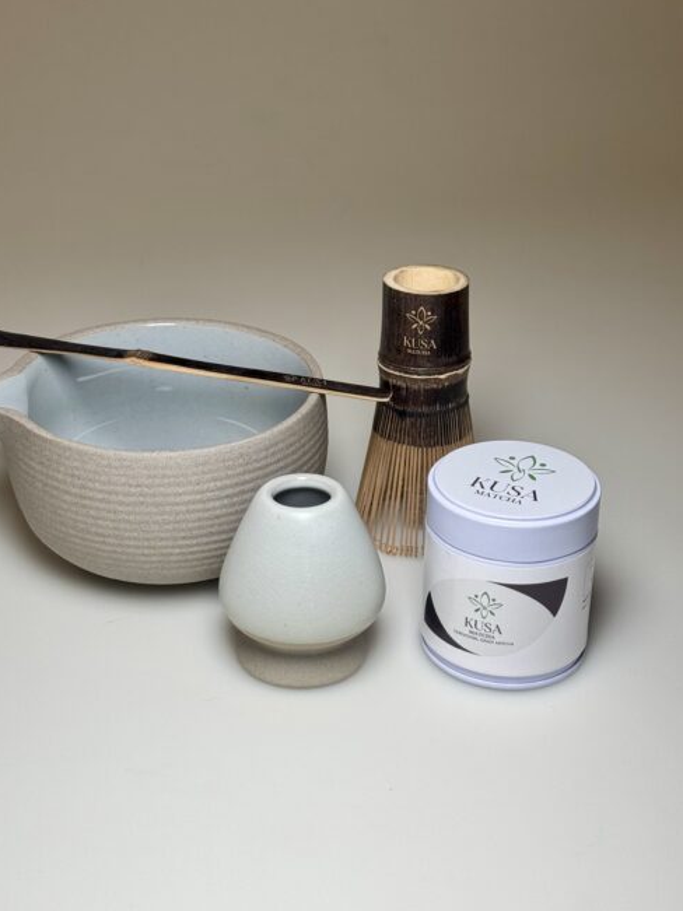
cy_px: 421
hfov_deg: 24.8
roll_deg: -1.4
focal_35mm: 59
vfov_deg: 32.7
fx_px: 1553
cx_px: 323
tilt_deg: -25.7
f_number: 1.78
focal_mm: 6.76
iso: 64
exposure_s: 1/464
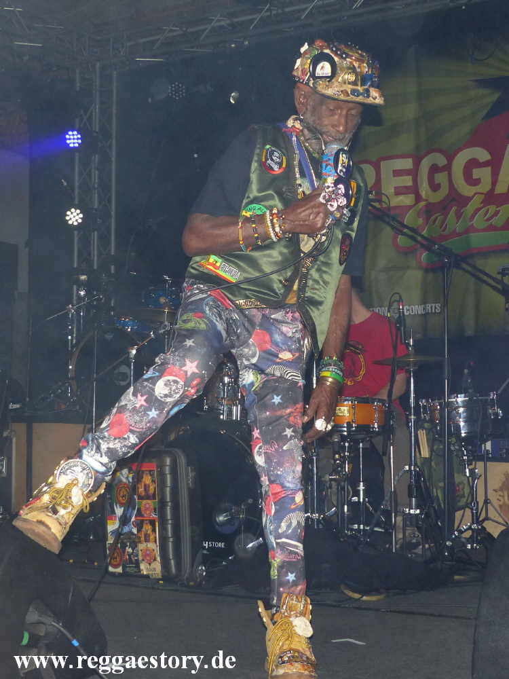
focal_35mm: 37
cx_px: 254
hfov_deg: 38.7
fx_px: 725
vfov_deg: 50.1
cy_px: 340
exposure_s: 1/160
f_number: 2.8
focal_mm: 6.6
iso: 160
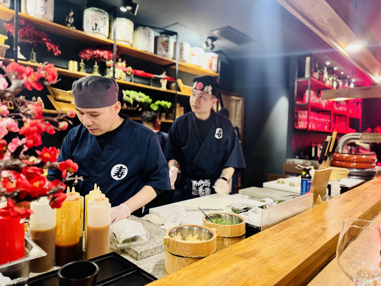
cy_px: 143
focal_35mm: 24
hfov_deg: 71.6
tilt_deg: -1.2
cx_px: 190
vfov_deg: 56.8
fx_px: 264
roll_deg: -2.1
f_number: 1.78
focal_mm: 6.76
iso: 800
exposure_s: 1/25
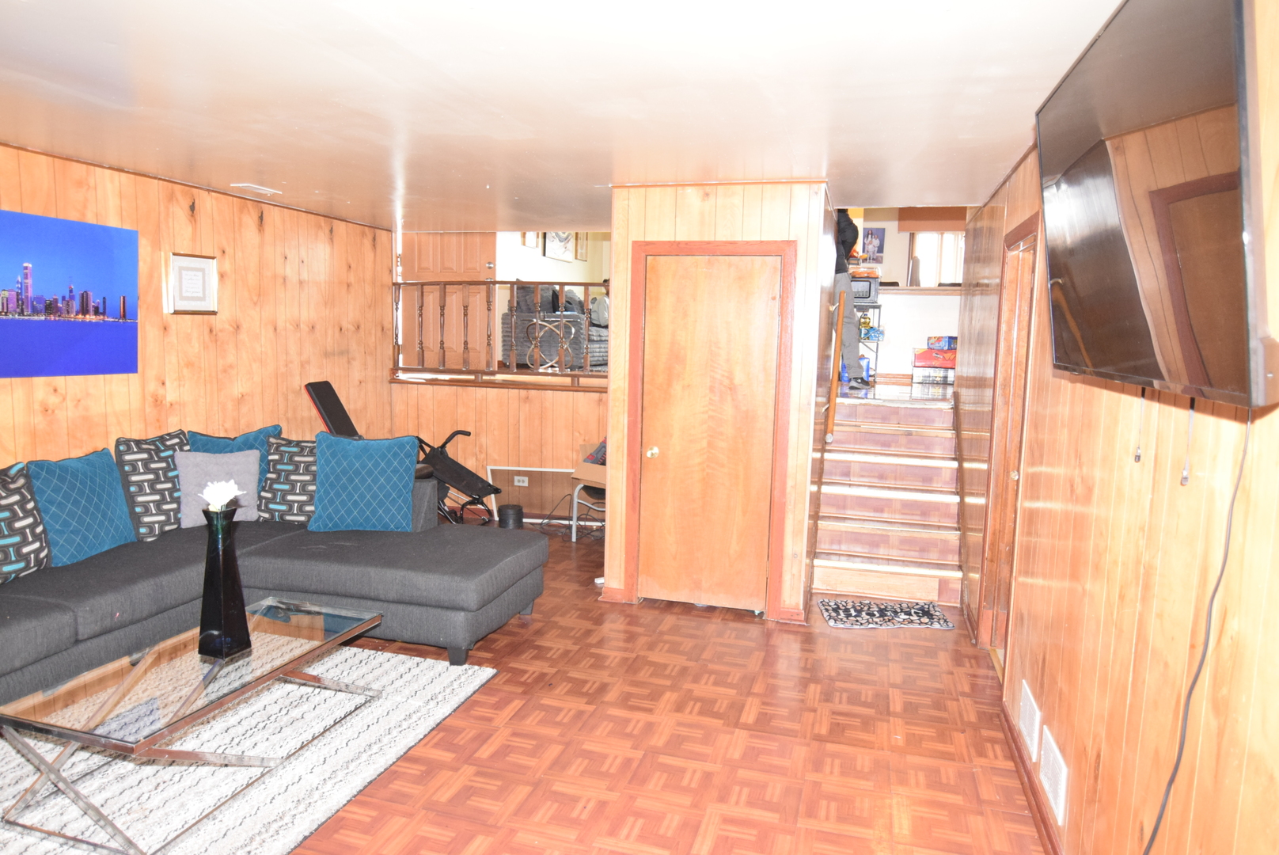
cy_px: 428
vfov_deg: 59.6
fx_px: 747
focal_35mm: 21
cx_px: 640
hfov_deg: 81.2
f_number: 2.8
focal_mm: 14
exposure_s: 1/60
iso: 2500
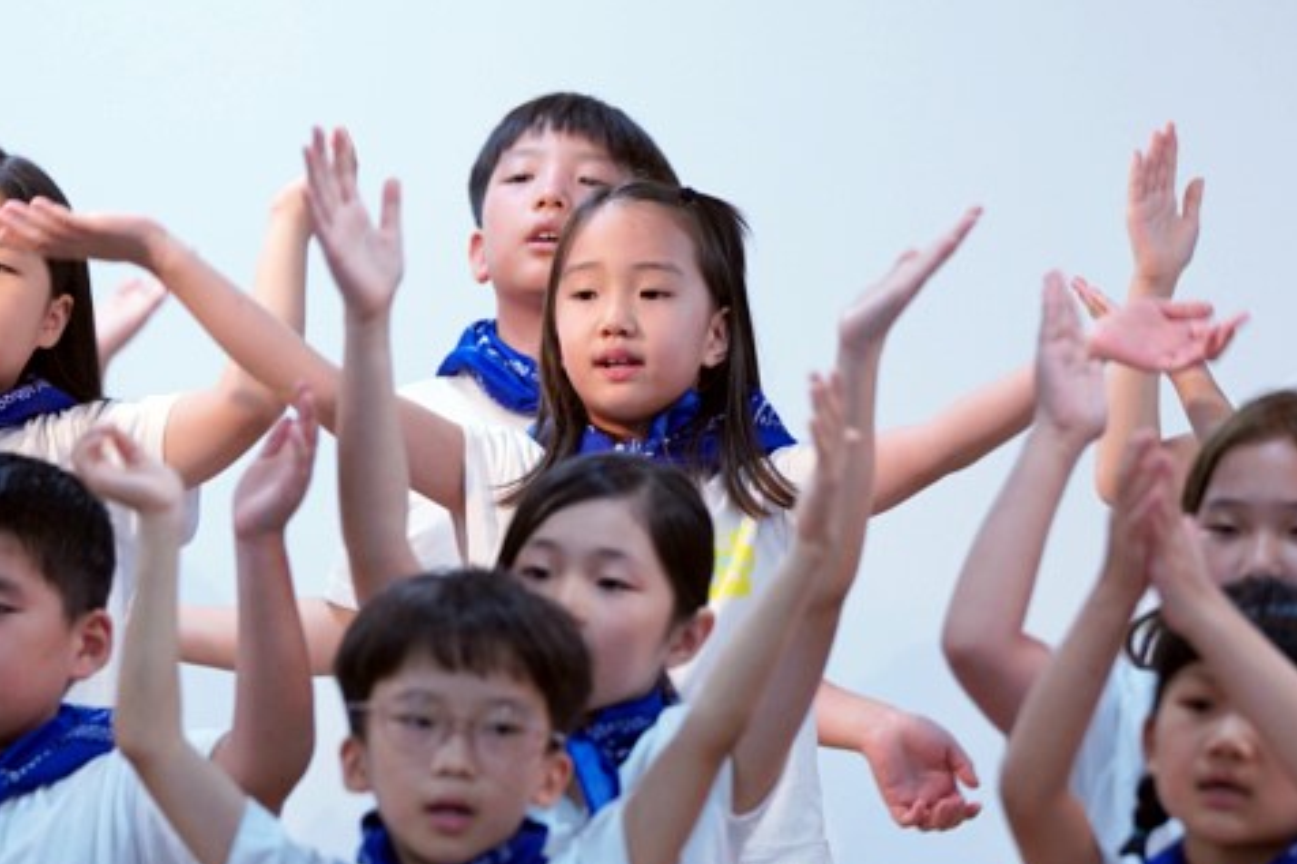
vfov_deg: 3.6
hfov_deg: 5.5
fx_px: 13613
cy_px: 720
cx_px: 785
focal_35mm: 378
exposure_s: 1/250
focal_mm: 200
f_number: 4
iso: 2000
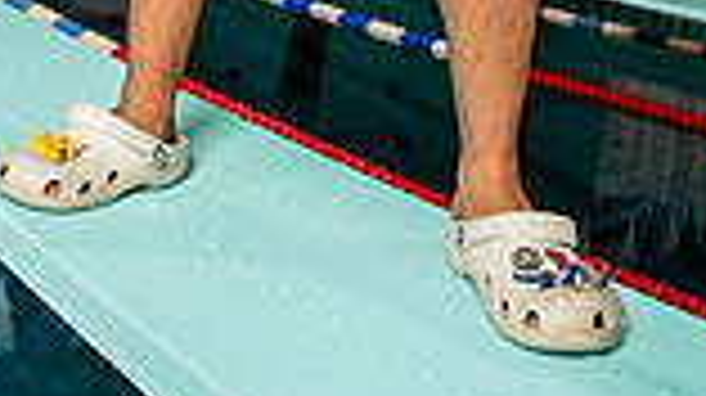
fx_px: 1122
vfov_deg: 14.5
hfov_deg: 34.5
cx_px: 216
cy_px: -508
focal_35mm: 60
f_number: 5.6
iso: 640
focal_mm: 20
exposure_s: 1/250
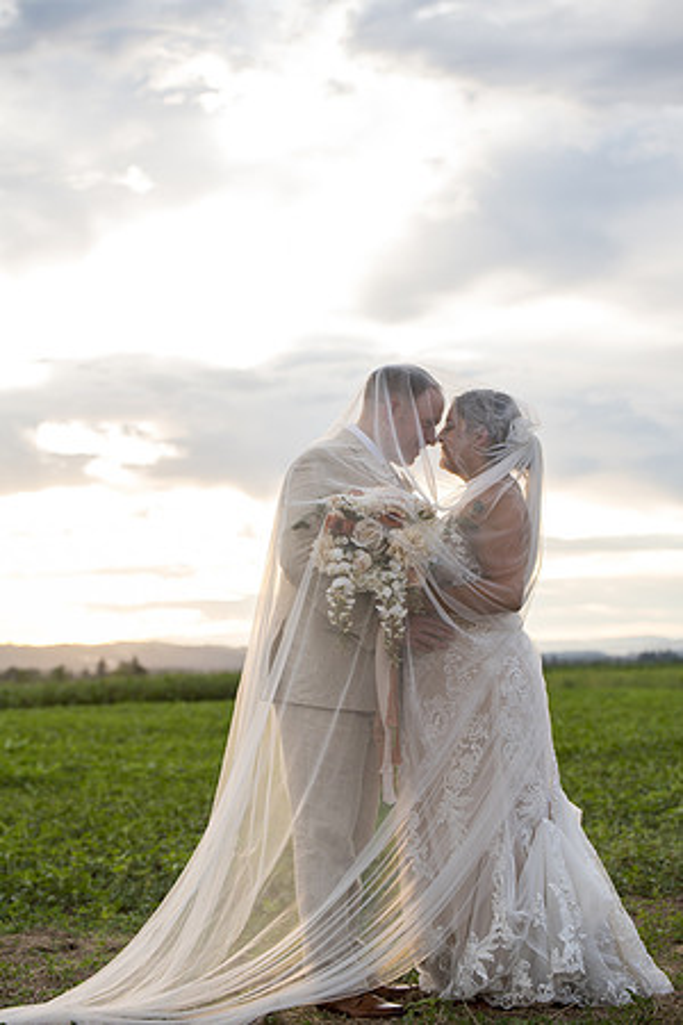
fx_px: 2220
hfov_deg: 17.5
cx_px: 342
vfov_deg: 26.0
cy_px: 512
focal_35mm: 78
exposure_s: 1/320
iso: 320
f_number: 4
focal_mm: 78
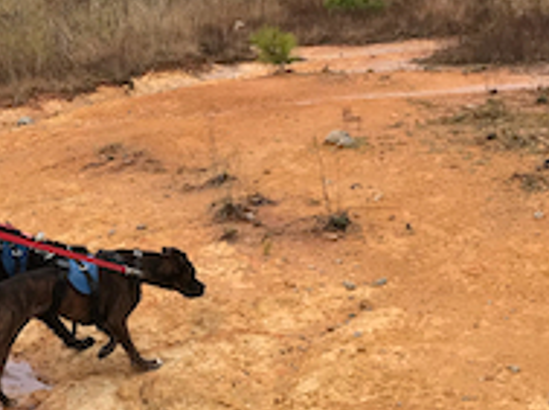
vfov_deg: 15.5
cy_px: 279
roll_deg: +0.8
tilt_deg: -12.5
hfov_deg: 20.3
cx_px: 70
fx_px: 1504
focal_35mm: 95
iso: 20
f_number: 1.8
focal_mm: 3.99
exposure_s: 1/894
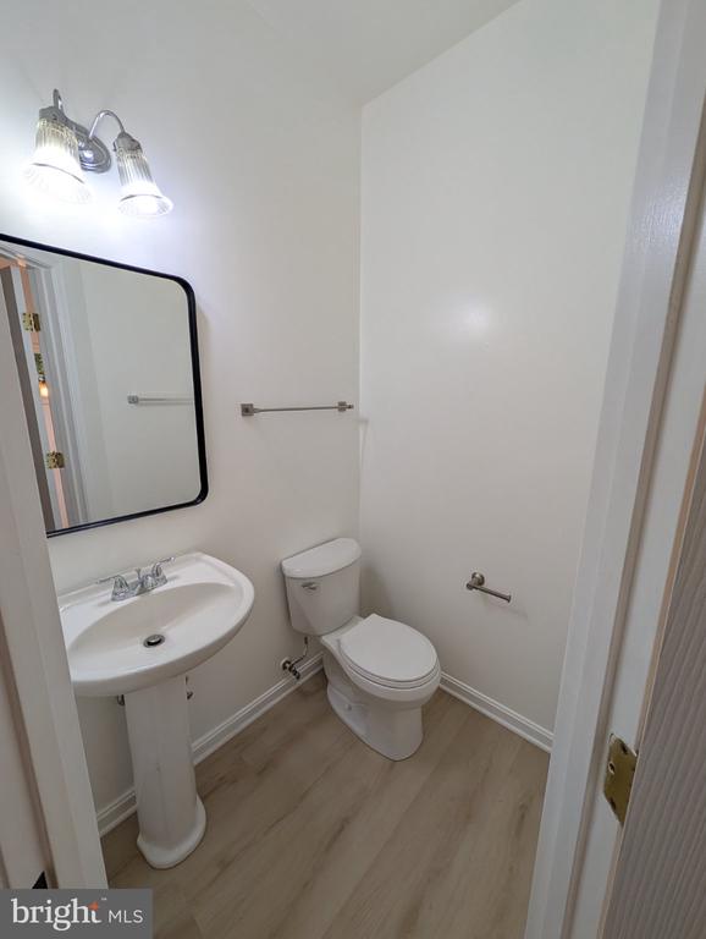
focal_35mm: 12
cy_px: 470
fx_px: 326
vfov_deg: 110.5
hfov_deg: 94.6
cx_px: 353
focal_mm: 2.02
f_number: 1.7
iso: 98
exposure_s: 1/424
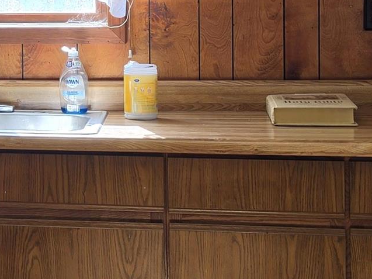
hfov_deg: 16.8
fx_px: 1192
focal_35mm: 111
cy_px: 30
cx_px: -96
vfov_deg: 13.2
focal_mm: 6.5
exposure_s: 1/60
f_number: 1.4
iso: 16
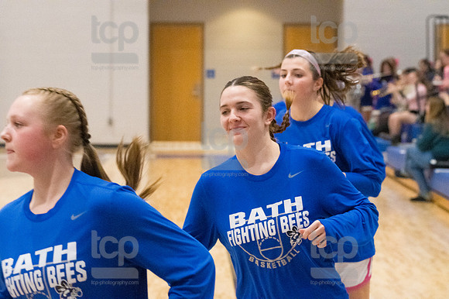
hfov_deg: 13.4
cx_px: 224
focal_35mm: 153
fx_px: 1907
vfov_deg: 9.0
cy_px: 150
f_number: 5.6
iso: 5000
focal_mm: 102
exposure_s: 1/500
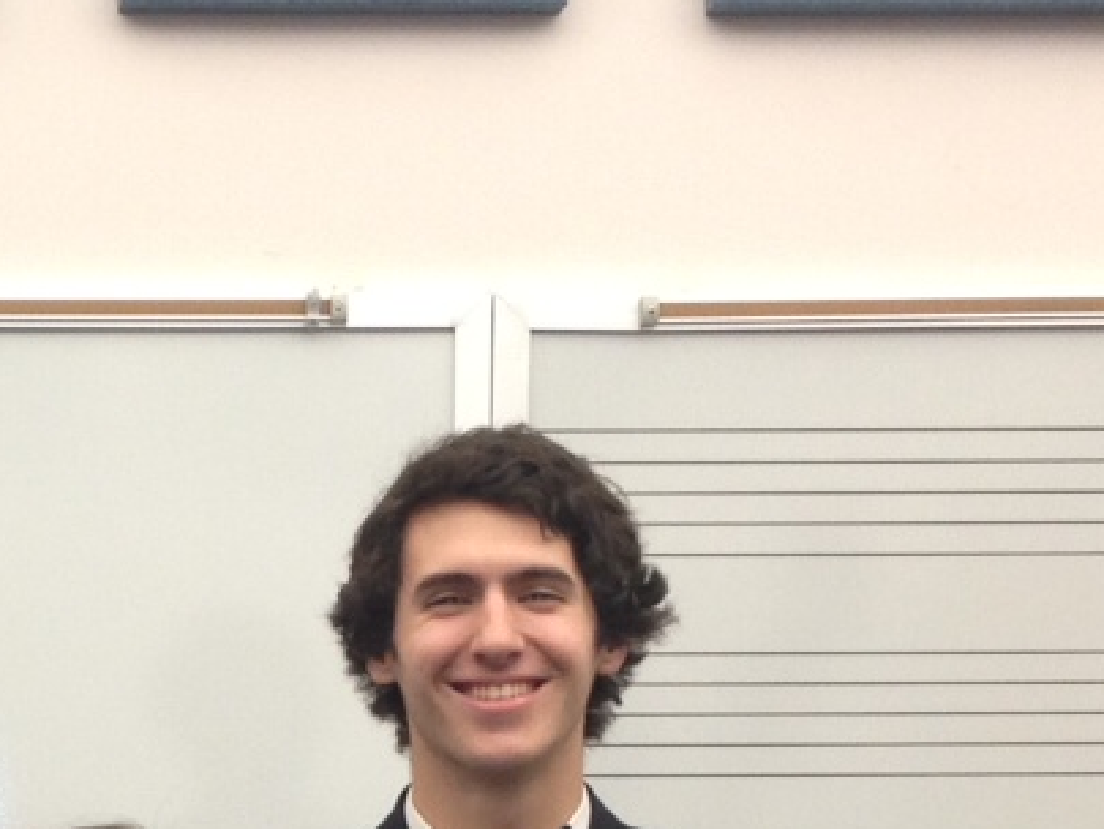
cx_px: 27
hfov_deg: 13.8
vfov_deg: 10.2
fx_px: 4498
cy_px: 1227
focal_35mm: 141
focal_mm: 4.28
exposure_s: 1/20
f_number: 2.4
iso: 100
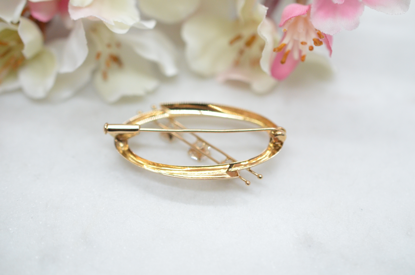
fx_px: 690
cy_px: 138
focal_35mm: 60
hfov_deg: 33.5
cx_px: 208
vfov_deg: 22.5
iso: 2500
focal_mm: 40
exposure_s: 1/1600
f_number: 4
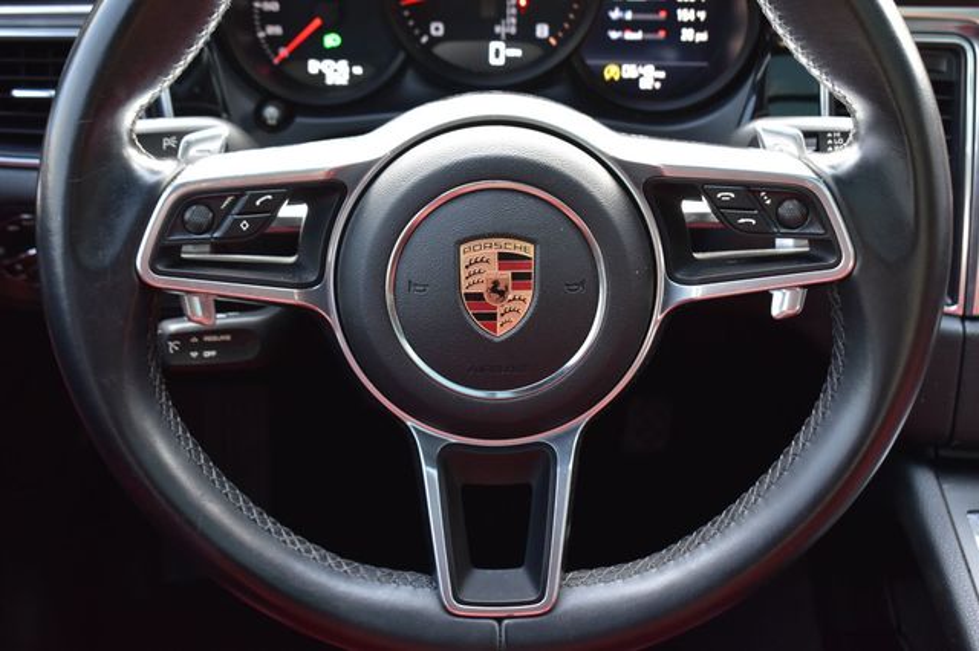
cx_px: 490
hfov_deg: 35.1
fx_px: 1549
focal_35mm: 57
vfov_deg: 23.8
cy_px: 326
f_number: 6.3
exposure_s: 1/15
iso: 800
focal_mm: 38
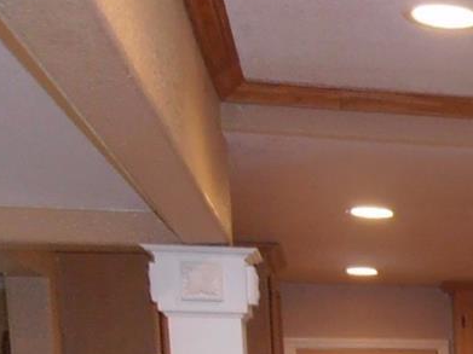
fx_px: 1257
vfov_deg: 14.6
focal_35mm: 92
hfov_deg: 17.5
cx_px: 838
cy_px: 582
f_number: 3
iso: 125
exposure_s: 1/30
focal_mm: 4.2
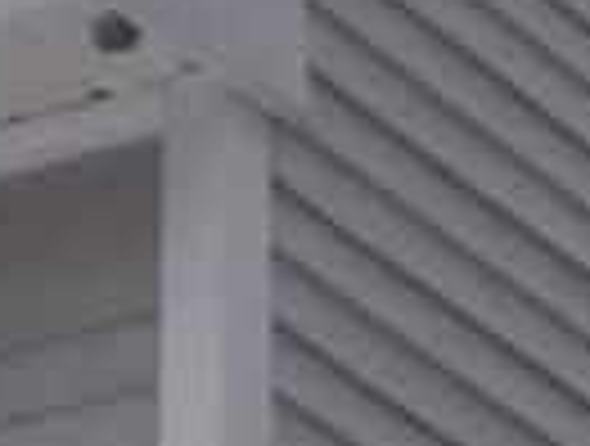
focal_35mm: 366
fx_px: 6255
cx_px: 1811
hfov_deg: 5.1
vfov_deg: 4.0
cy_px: 1054
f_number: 4.2
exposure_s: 1/125
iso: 100
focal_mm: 8.29
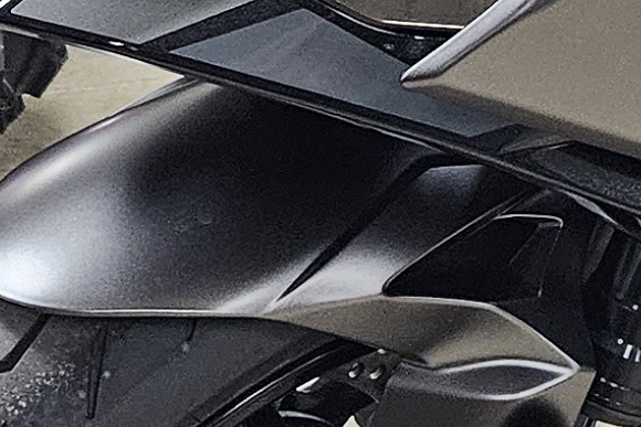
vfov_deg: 8.3
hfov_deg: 12.1
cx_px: 837
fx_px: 2938
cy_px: 2
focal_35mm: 165
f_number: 1.8
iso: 800
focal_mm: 5.4
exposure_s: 1/120
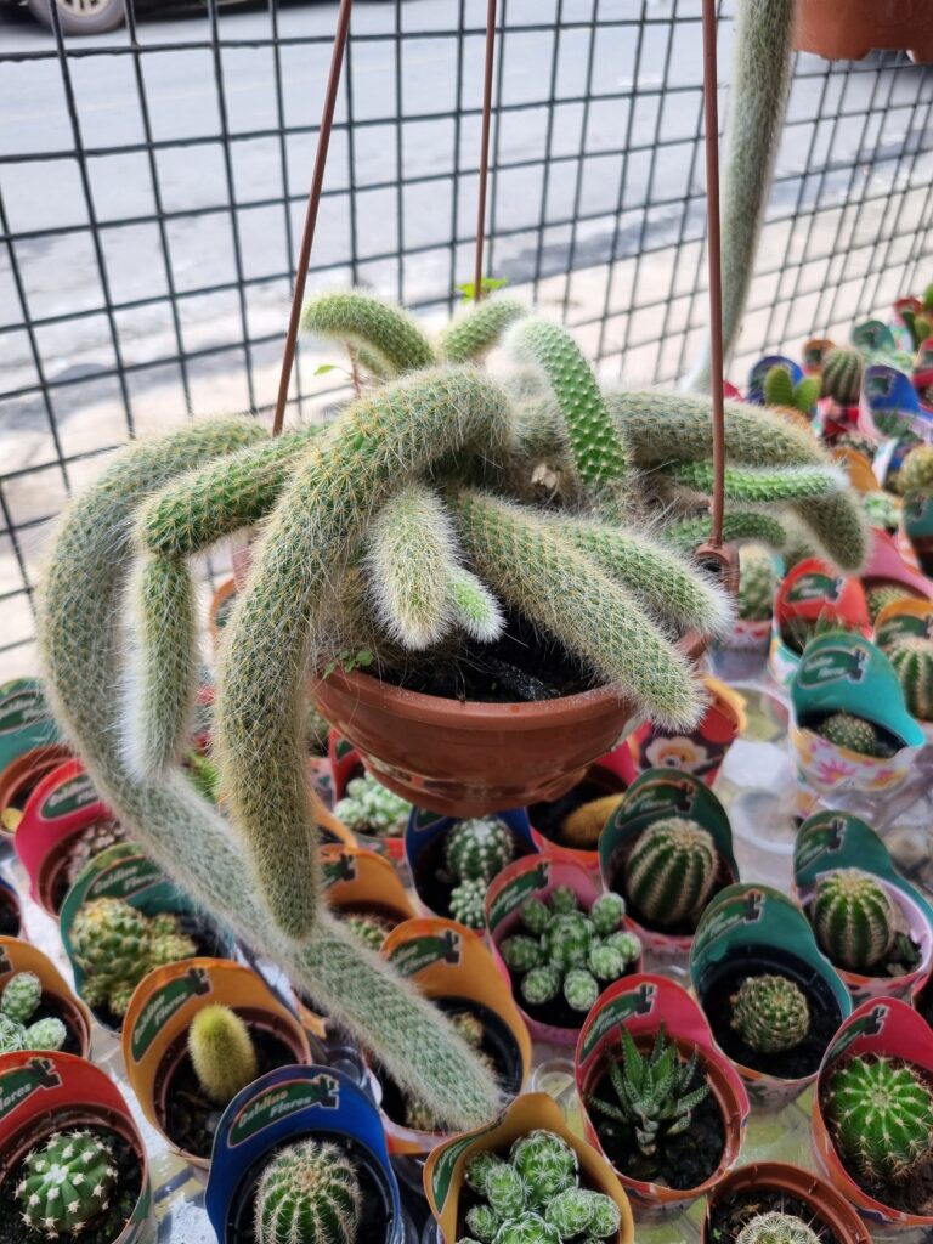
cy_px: 622
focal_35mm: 26
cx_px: 466
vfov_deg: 67.3
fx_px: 934
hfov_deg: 53.1
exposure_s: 1/342
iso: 50
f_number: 1.8
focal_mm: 5.4
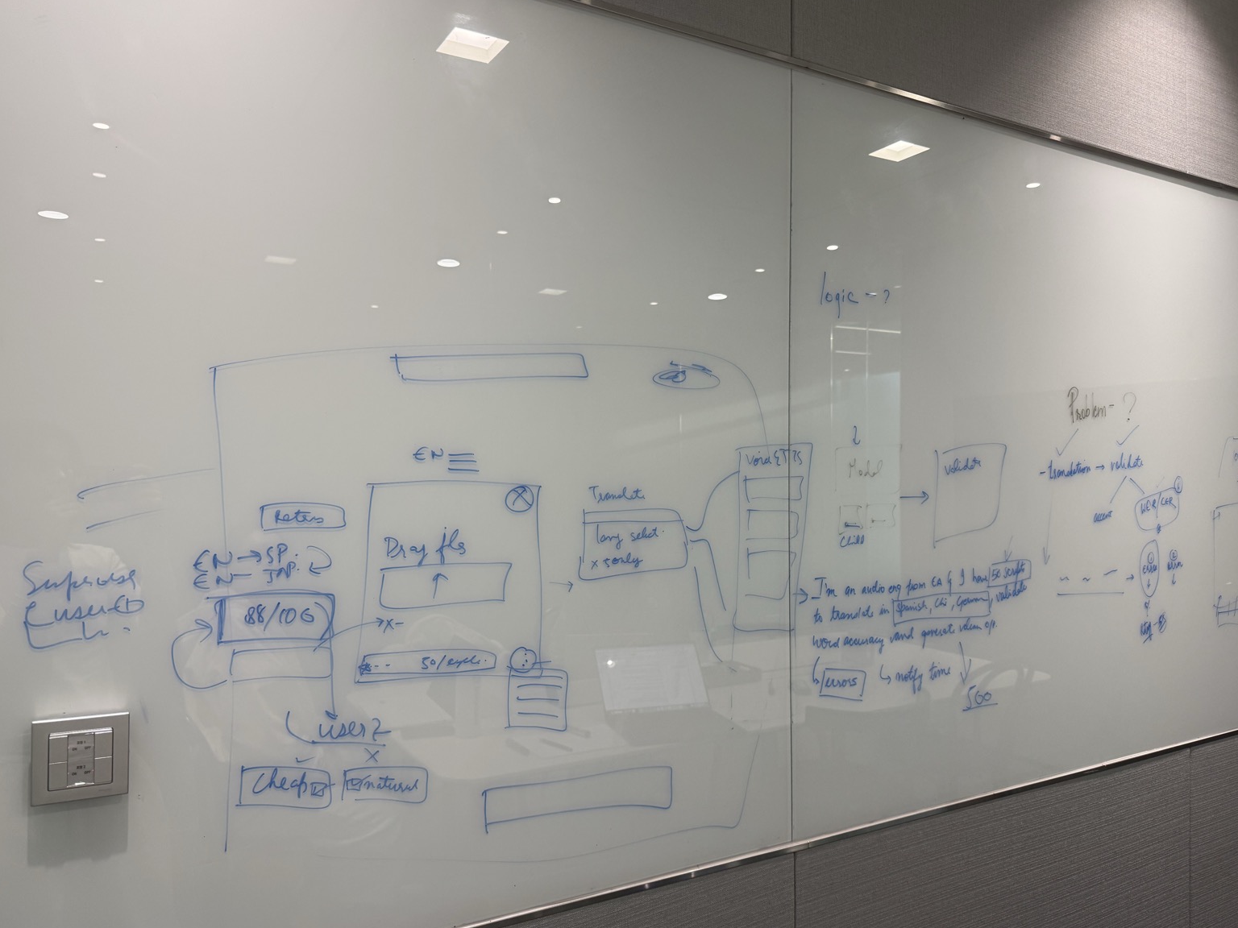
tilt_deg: +0.1
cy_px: 475
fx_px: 894
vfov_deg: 54.9
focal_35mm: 25
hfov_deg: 69.4
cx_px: 618
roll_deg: -1.2
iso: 125
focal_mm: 6.76
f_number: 1.78
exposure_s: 1/120
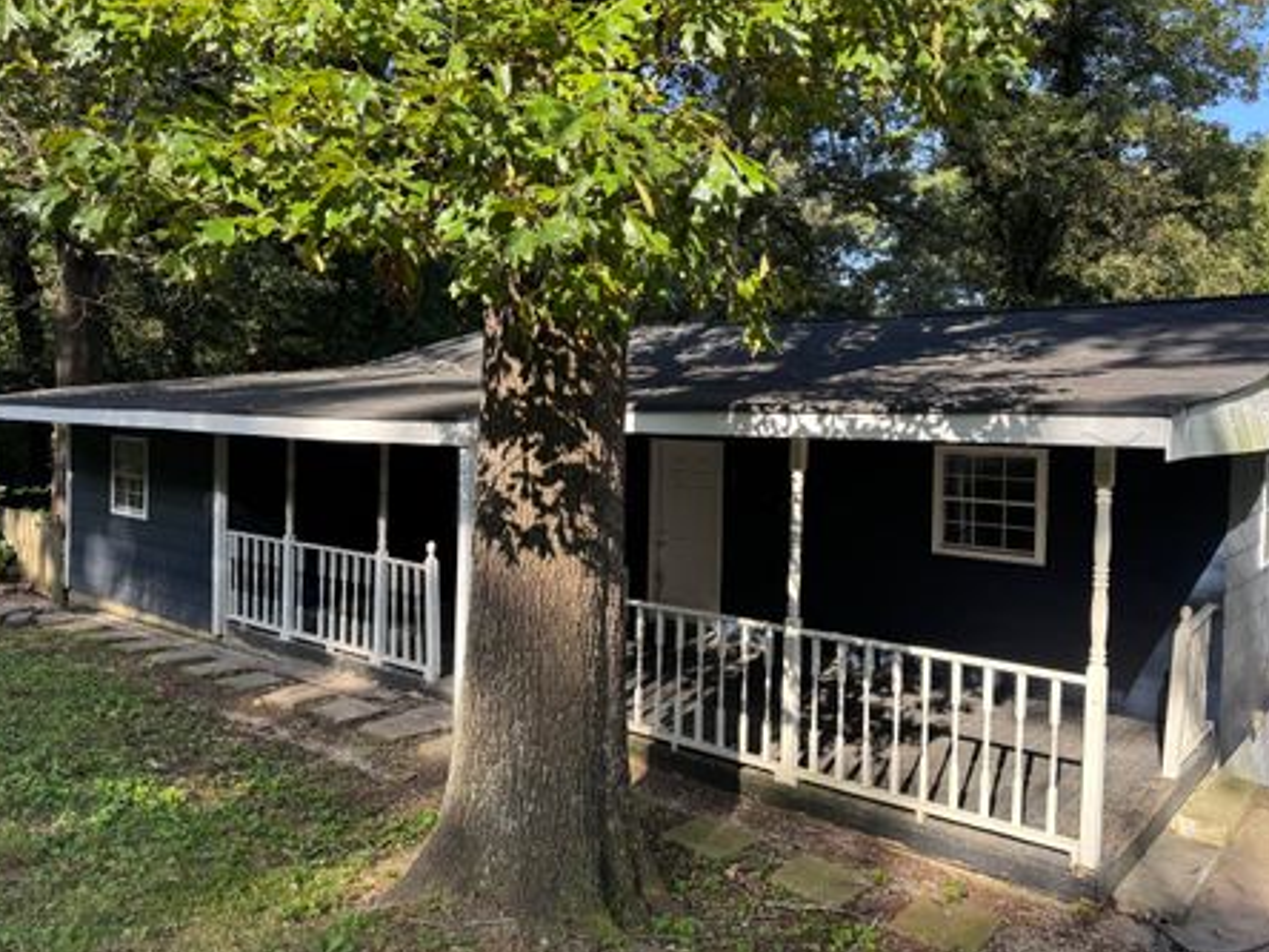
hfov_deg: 65.3
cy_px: 456
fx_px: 990
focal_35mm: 27
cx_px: 675
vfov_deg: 51.3
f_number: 1.78
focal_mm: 6.76
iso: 80
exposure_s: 1/506
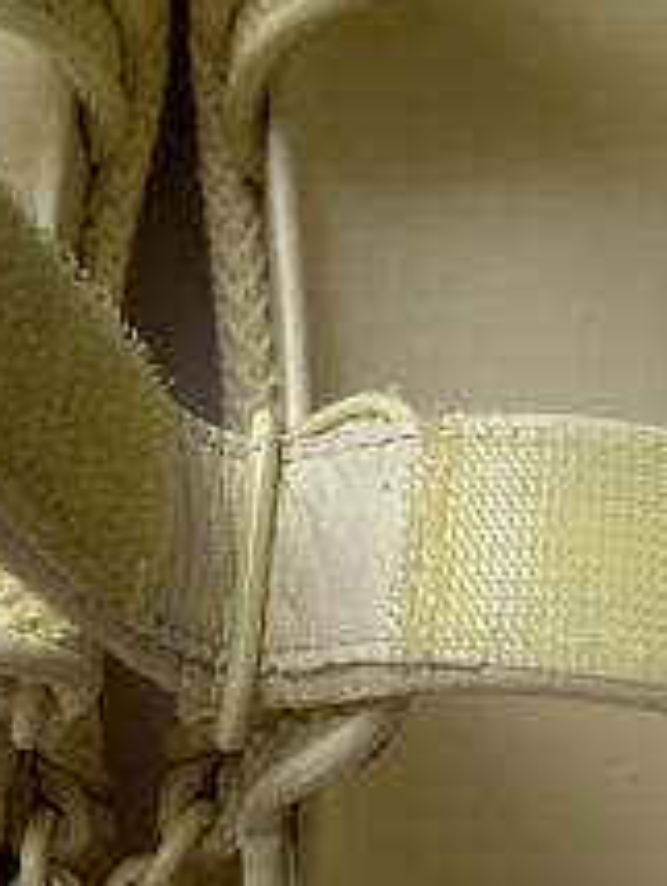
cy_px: 455
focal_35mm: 97
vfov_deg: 20.2
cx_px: 191
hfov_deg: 15.2
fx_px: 2487
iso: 40
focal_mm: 5.7
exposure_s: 1/237
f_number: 1.5
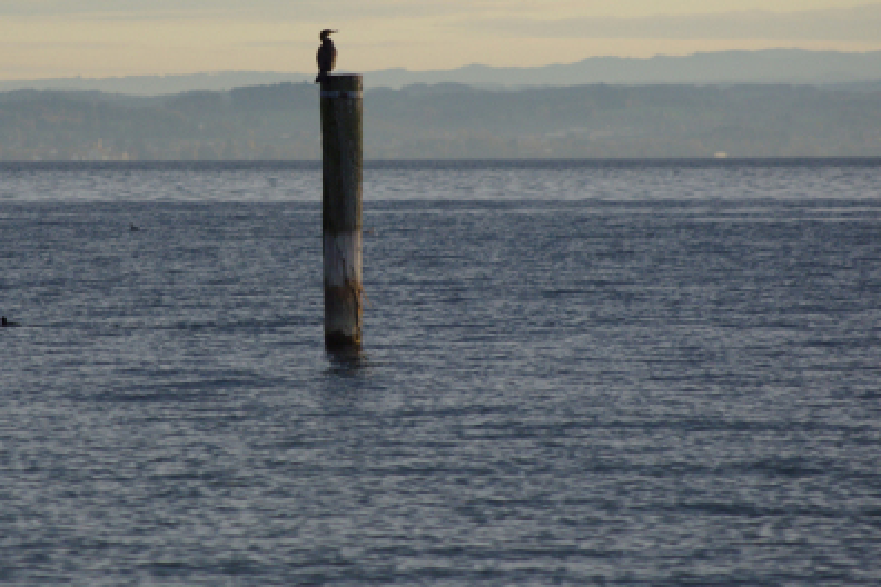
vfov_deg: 3.0
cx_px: 307
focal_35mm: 454
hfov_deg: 4.5
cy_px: 213
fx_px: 11110
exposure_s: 1/180
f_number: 8
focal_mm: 200
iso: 400
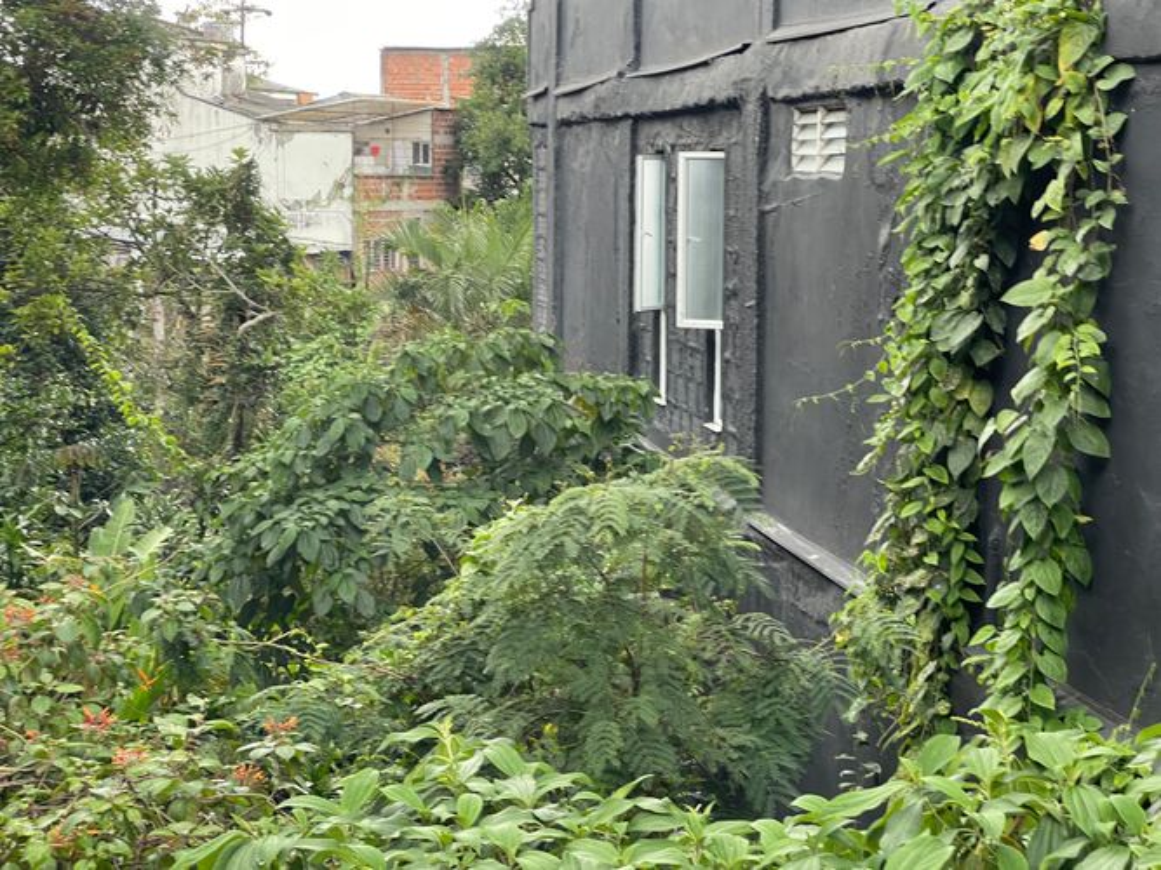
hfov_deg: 30.3
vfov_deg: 22.9
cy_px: 435
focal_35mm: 64
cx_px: 580
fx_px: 2146
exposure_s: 1/99
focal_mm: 7.5
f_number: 2.2
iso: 64
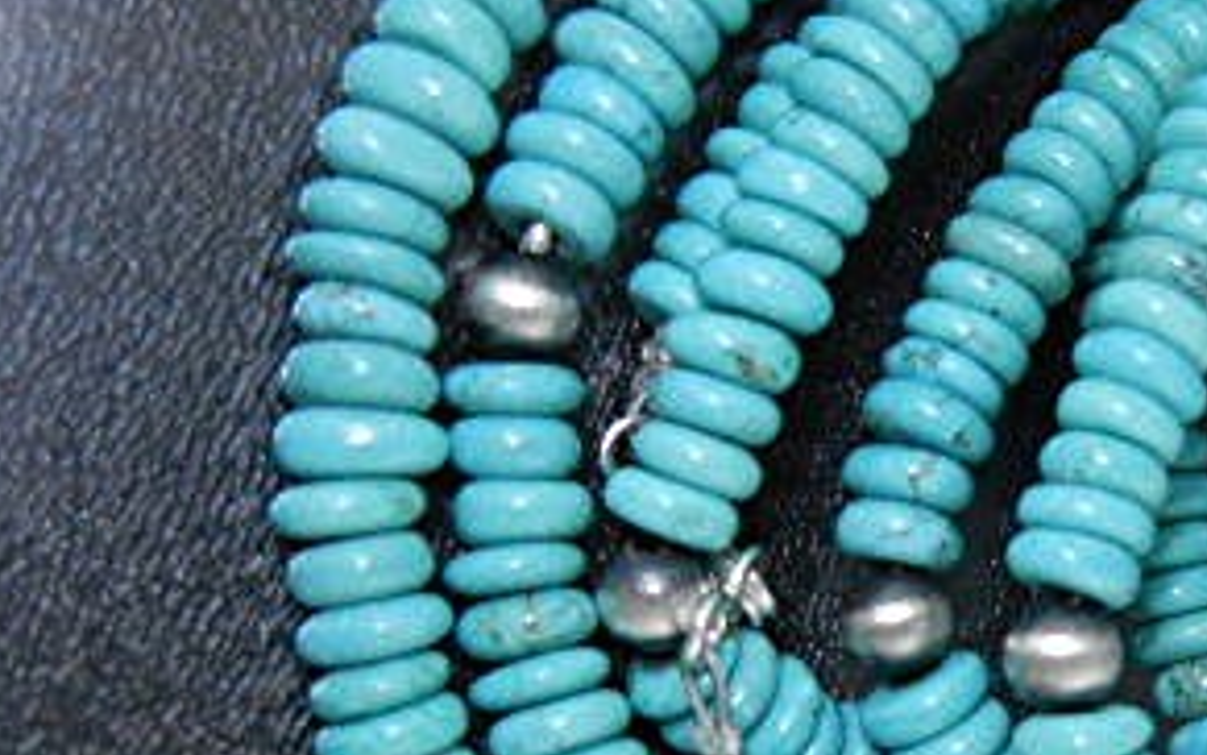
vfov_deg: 18.5
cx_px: 1107
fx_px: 2303
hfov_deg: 28.2
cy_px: 527
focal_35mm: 70
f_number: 7
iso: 705
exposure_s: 1/30
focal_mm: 5.4
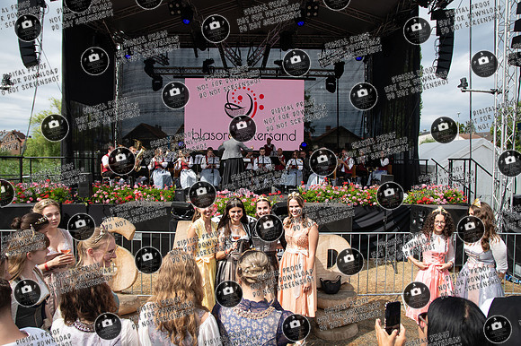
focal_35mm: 25
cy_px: 173
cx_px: 260
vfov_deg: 51.2
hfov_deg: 71.5
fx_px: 362
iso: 64
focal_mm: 17
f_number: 4
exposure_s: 1/500
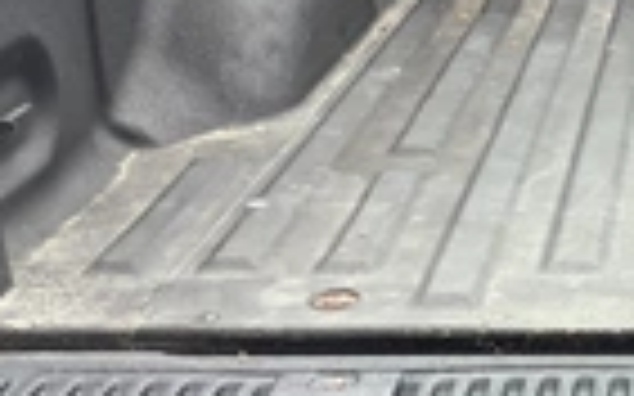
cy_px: 212
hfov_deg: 20.9
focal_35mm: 93
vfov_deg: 14.0
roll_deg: +2.0
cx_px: 742
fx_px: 1606
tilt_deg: -18.5
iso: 25
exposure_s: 1/275
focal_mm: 3.3
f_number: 2.4
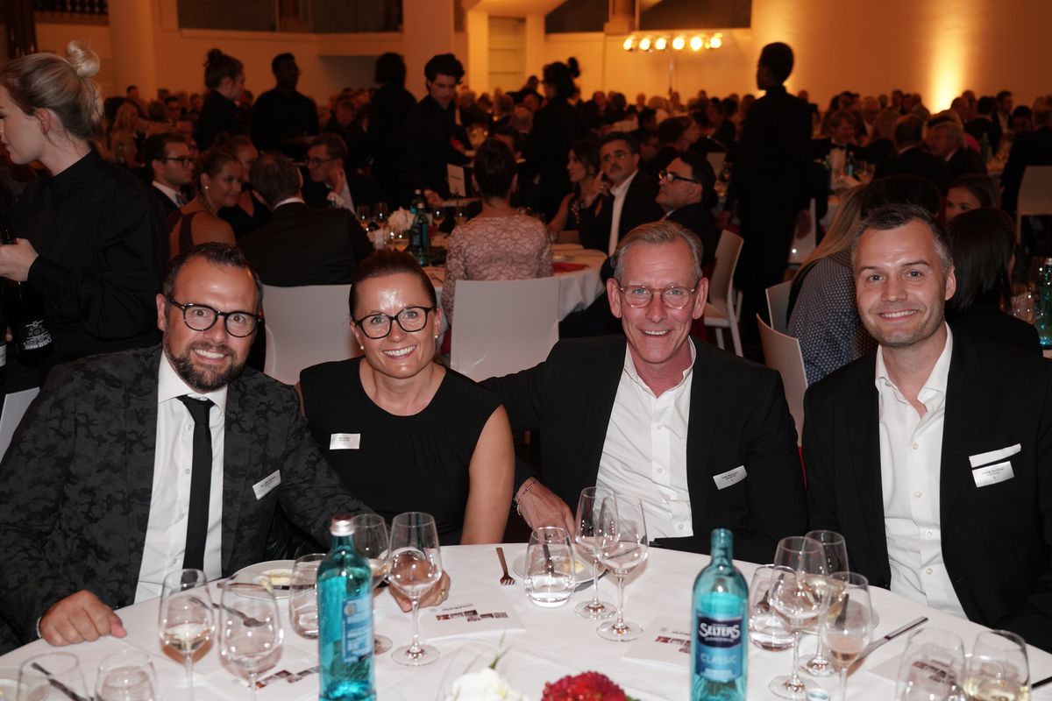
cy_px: 350
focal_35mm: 41
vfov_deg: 32.6
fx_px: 1198
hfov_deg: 47.4
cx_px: 526
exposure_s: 1/50
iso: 1600
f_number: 4.5
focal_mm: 41
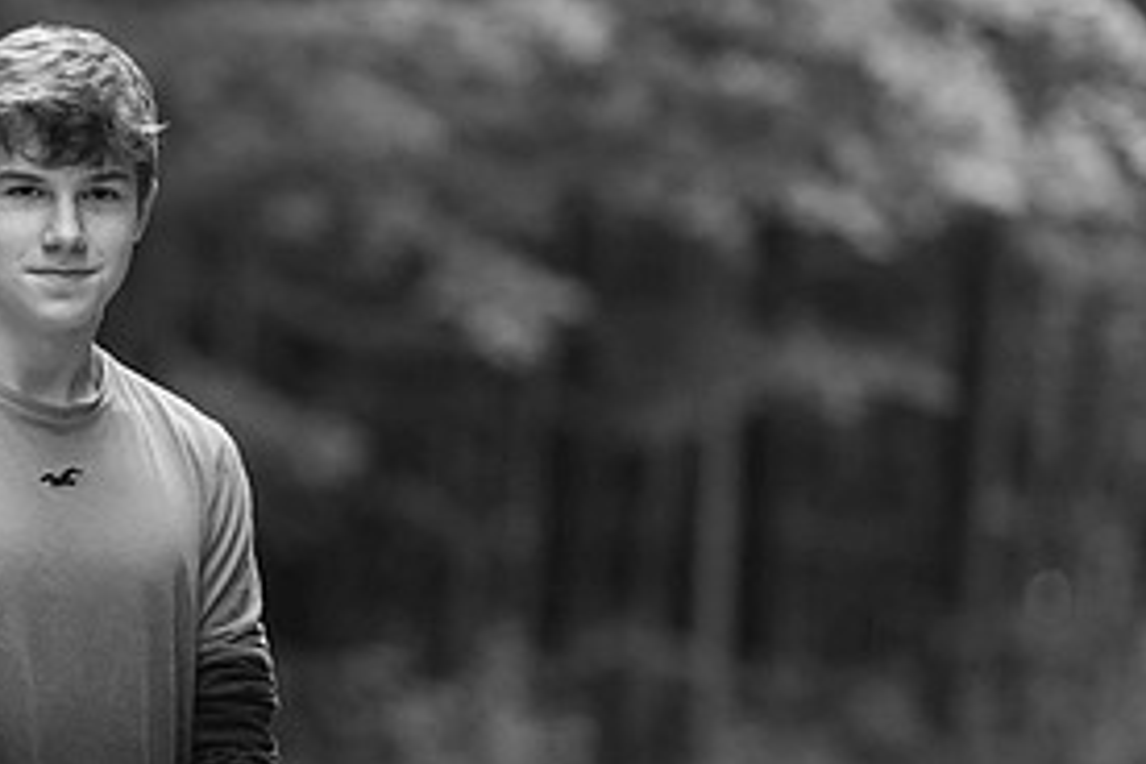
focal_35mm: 336
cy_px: 592
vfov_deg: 4.1
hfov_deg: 6.1
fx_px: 10695
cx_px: 79
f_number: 2.8
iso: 500
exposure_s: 1/320
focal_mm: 160
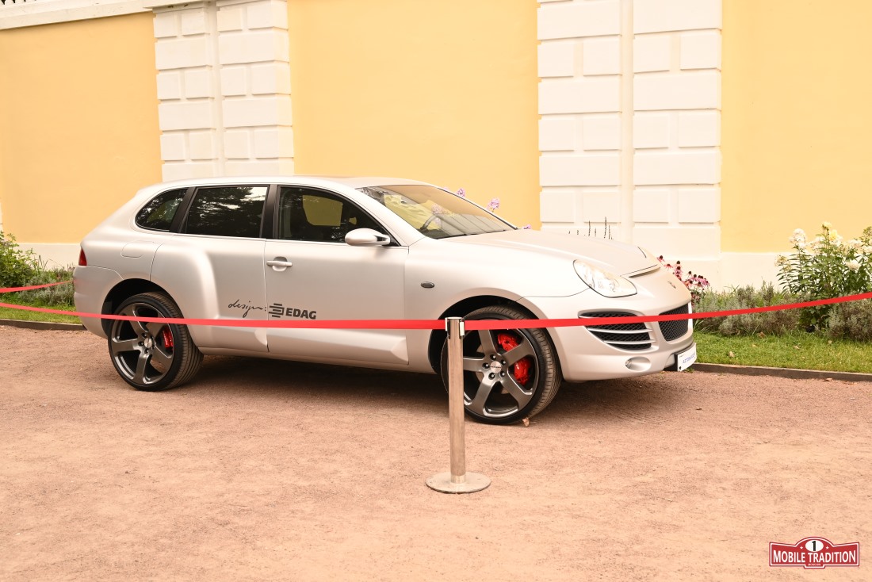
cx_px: 436
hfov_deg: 49.5
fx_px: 945
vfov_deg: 34.2
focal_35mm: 39
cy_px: 291
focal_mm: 39
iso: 500
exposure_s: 1/250
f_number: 7.1
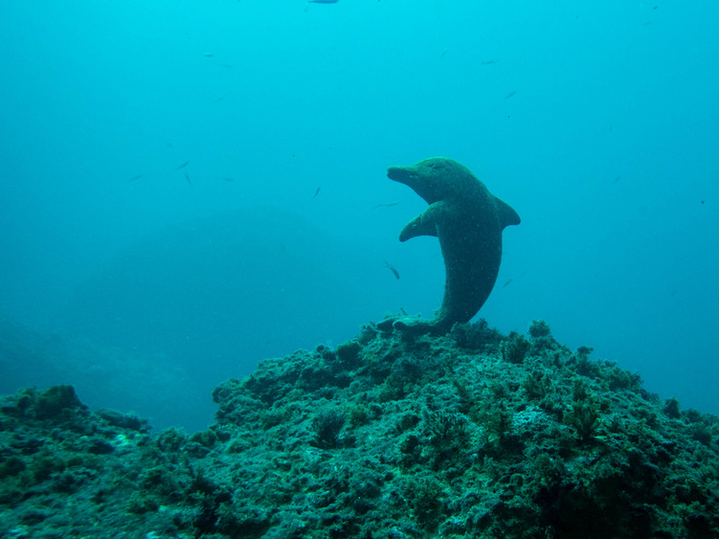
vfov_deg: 40.7
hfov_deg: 51.7
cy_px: 292
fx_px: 727
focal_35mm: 35
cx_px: 475
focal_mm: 4.5
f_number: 2
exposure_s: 1/100
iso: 100
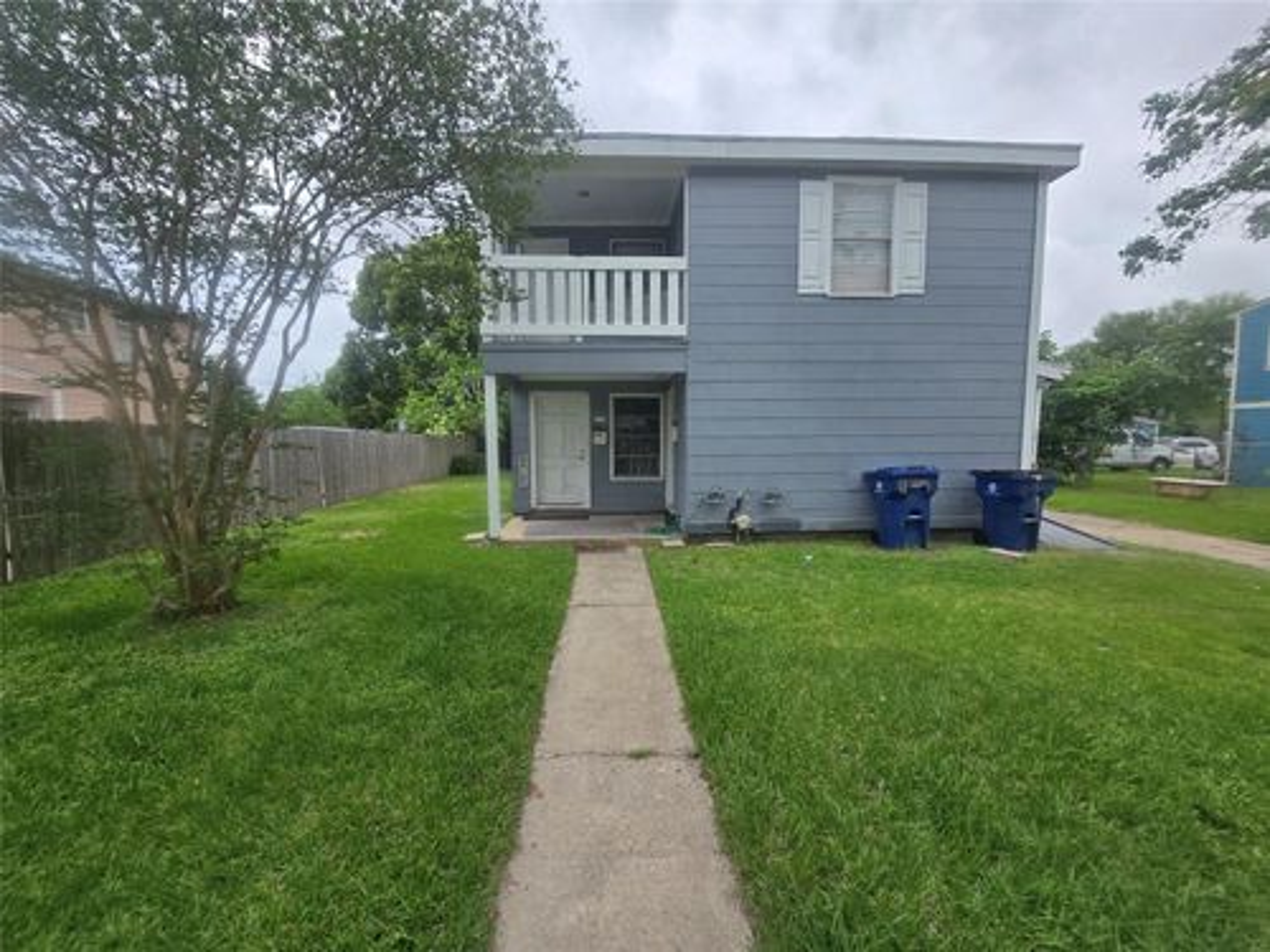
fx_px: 477
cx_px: 635
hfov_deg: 106.2
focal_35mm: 13
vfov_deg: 89.9
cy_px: 476
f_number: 2.2
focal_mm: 2.2
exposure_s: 1/2391
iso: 50
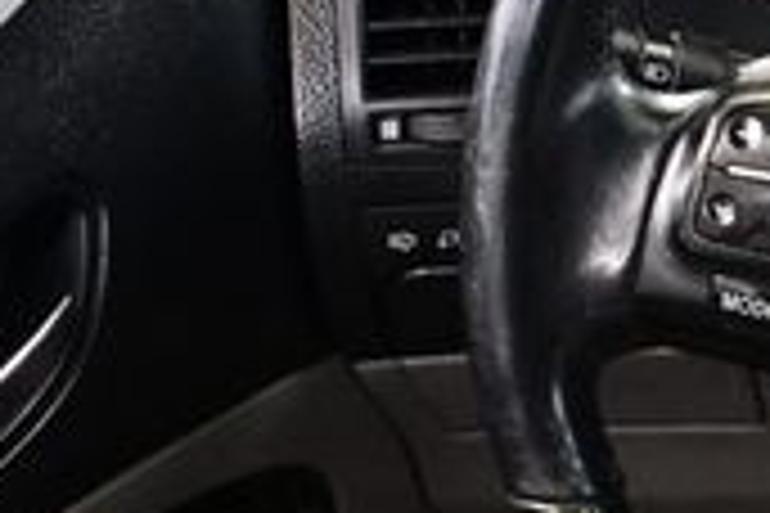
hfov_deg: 14.1
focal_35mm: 135
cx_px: 1198
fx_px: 2887
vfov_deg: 10.2
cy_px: 176
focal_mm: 18
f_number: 3.5
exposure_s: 1/60
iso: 3200
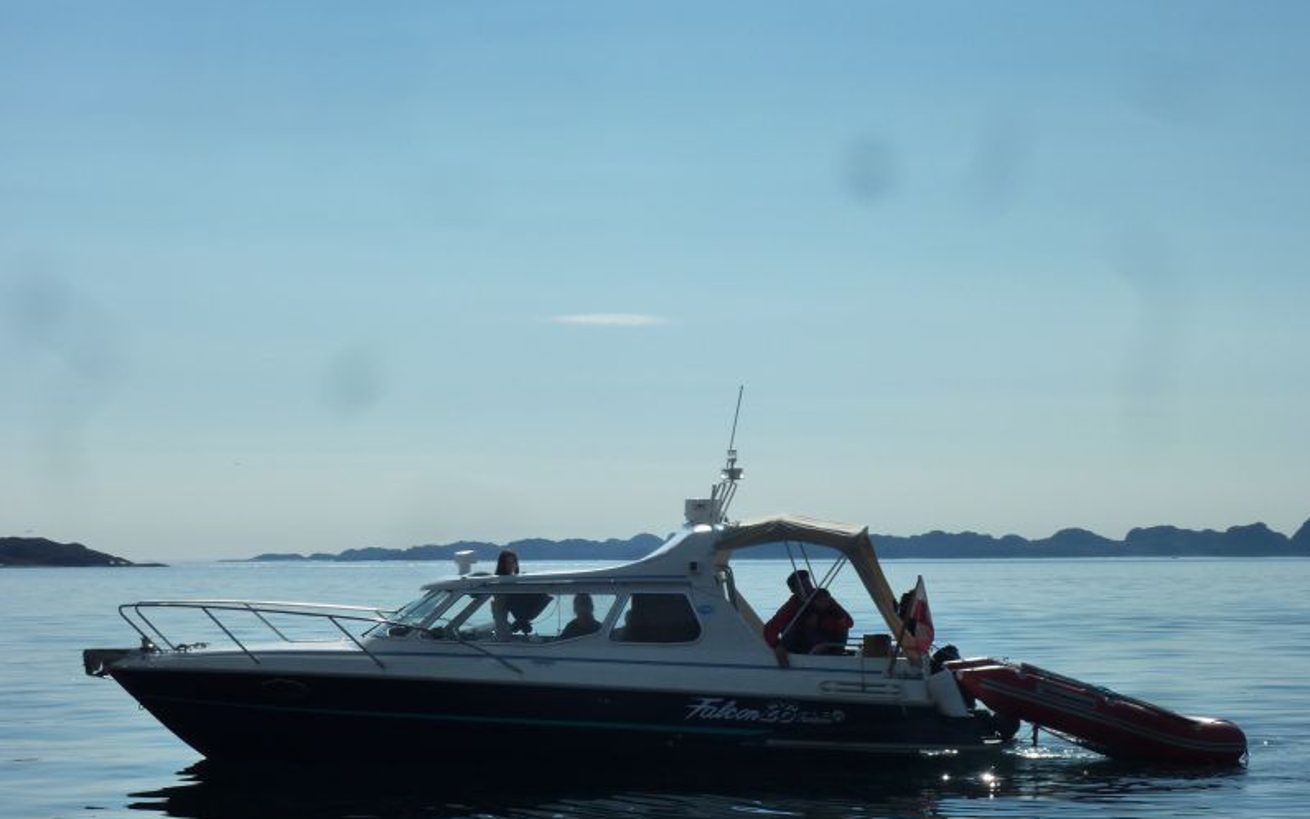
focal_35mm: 96
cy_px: 489
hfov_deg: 21.6
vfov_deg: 13.6
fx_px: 3428
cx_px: 657
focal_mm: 14.7
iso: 125
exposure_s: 1/1600
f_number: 6.3
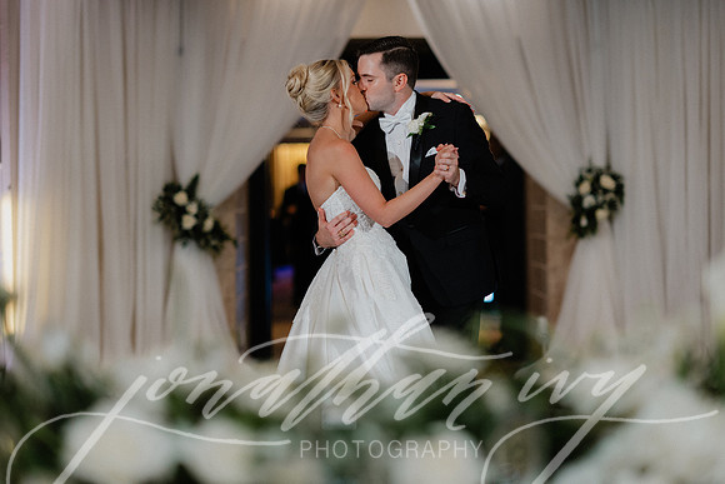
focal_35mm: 85
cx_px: 362
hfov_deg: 23.9
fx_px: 1712
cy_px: 242
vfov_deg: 16.1
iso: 1000
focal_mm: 85
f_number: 1.8
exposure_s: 1/160
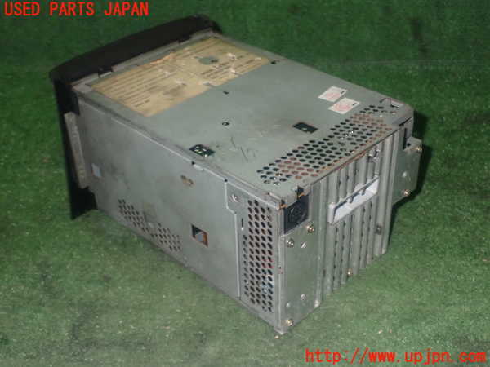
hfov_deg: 38.2
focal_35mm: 50
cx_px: 245
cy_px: 184
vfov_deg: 29.1
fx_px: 708
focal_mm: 9.01
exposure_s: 1/50
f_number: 9
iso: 800
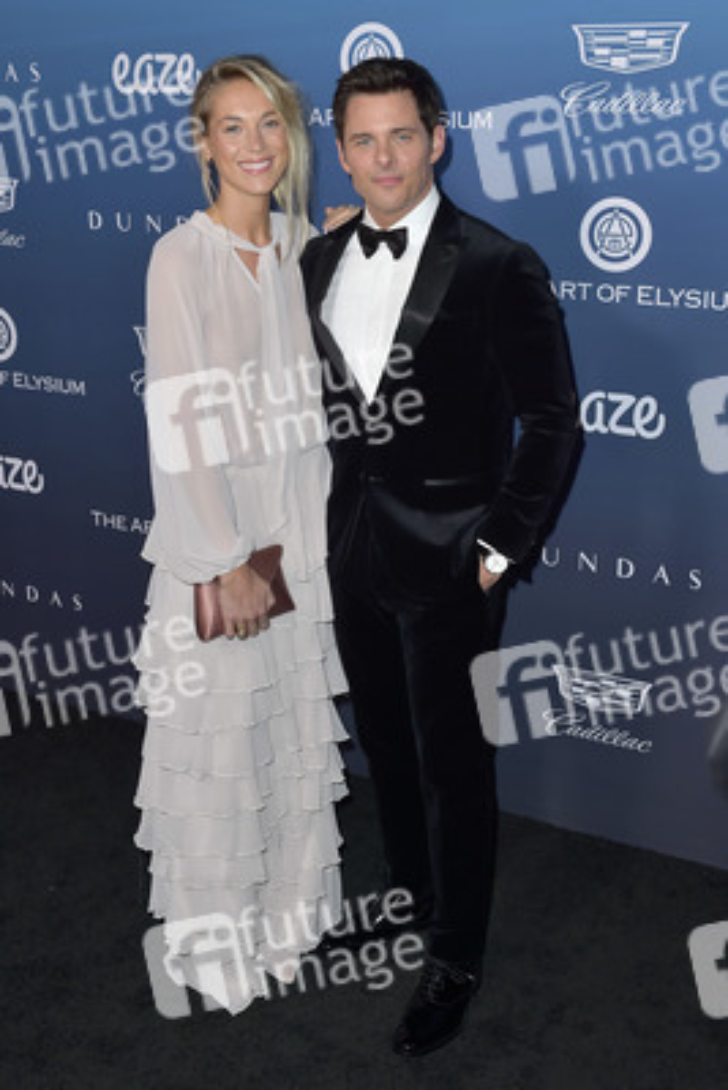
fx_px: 1333
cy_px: 545
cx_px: 364
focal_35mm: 44
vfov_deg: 44.5
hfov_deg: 30.5
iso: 250
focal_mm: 44
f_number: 5.6
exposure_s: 1/250
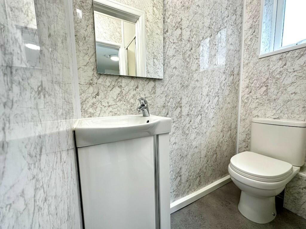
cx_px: 153
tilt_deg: -6.2
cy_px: 114
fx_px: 124
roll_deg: +1.0
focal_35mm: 14
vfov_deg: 85.7
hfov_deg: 102.1
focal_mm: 2.22
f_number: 2.2
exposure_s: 1/100
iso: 160
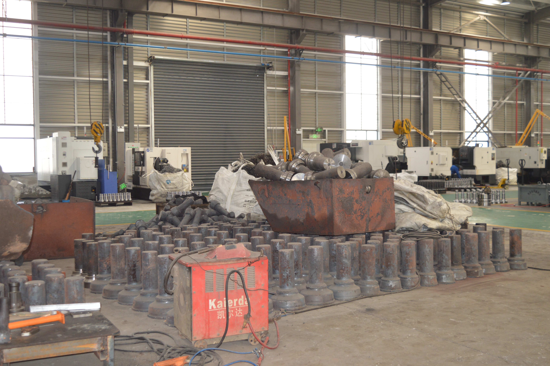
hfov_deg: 46.4
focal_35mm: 42
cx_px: 275
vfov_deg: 31.8
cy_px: 183
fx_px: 641
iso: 400
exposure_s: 1/100
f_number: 4.2
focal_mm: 28
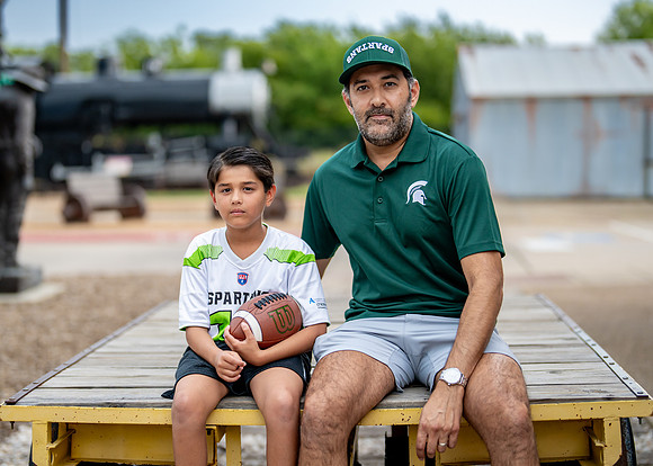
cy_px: 242
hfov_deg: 29.5
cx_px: 305
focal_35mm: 67
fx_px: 1239
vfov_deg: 21.3
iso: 500
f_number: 1.2
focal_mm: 50
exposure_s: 1/640
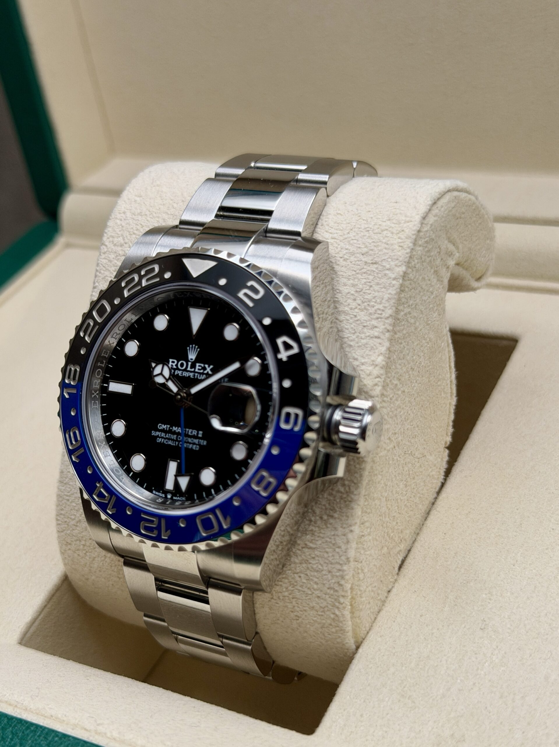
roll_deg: +15.5
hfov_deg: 30.2
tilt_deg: -37.0
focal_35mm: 48
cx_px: 280
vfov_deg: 39.7
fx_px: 1034
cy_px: 374
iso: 64
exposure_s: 1/342
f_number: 1.78
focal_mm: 6.76
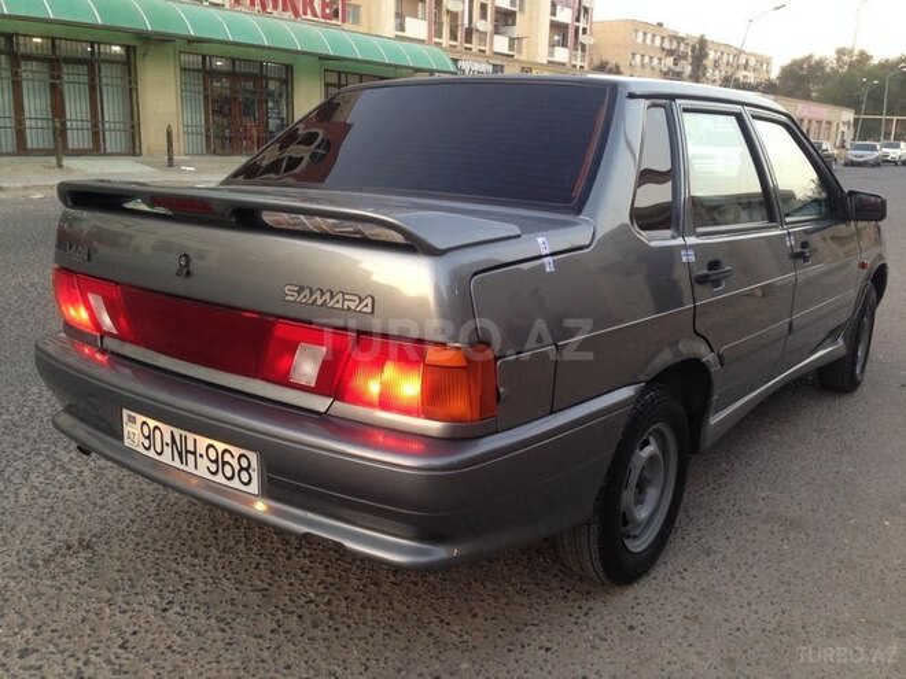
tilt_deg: -14.3
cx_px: 453
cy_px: 340
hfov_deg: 55.4
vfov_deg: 42.9
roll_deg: -2.4
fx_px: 864
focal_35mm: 33
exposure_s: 1/20
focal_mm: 4.12
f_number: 2.4
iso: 100
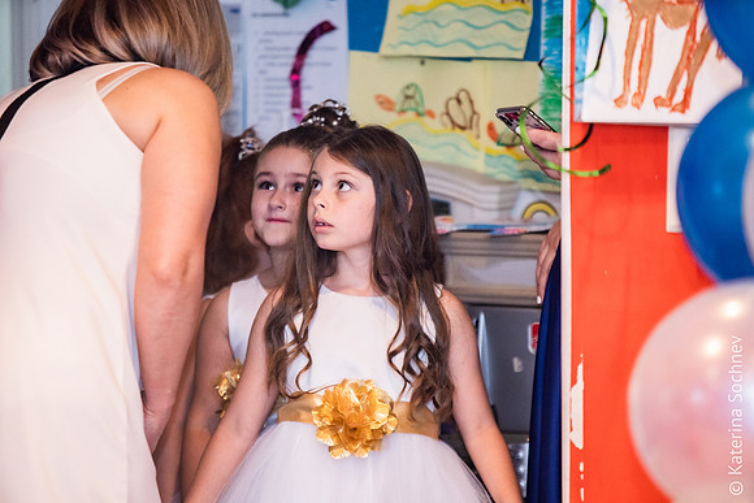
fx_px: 4253
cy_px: 252
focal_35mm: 203
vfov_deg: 6.8
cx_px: 377
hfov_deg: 10.1
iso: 3200
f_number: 2.8
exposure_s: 1/200
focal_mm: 200
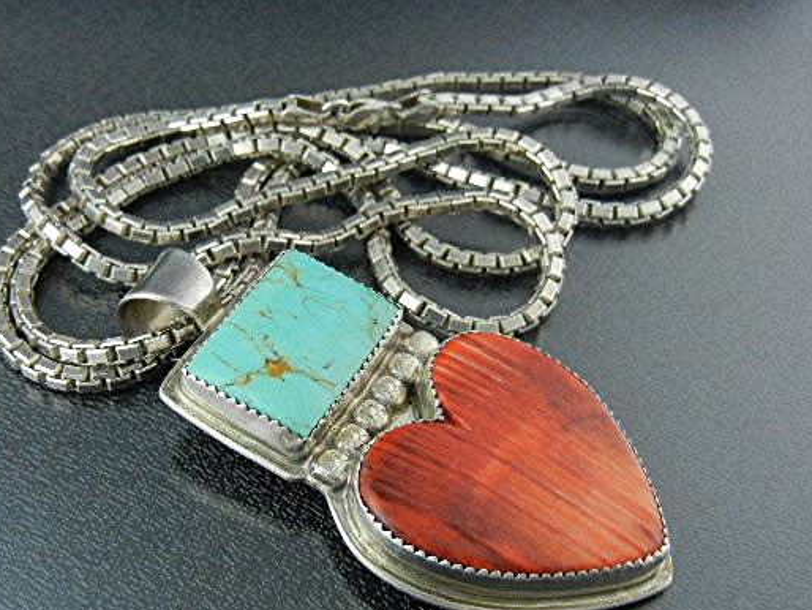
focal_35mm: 56
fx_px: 1314
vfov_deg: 26.1
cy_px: 341
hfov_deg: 34.2
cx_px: 335
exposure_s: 1/22
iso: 400
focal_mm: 8.1
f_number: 3.8
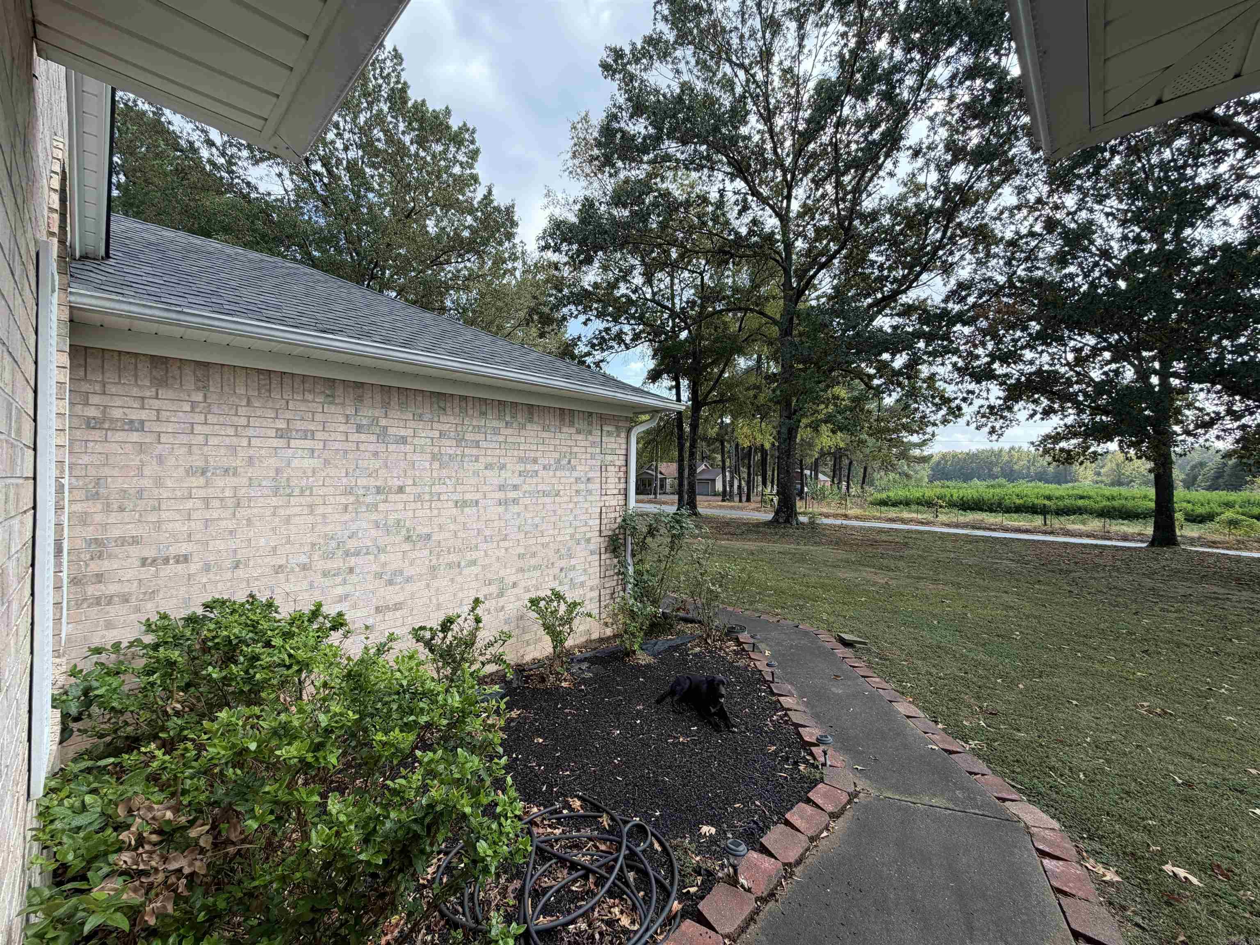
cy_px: 472
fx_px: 510
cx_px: 630
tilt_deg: +0.5
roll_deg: +0.0
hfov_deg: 102.1
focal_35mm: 14
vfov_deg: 85.7
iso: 50
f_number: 2.2
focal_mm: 2.22
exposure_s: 1/502
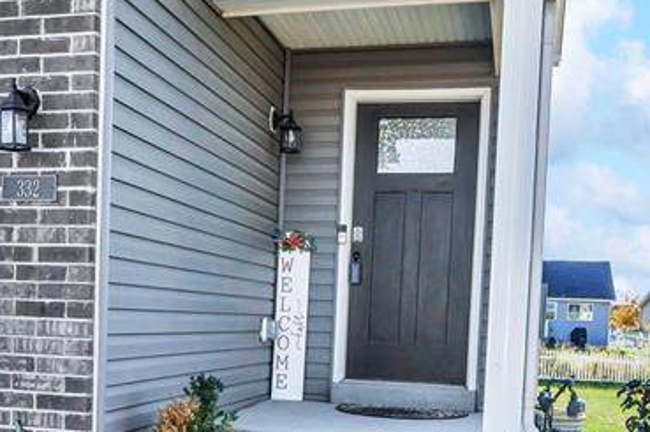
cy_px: 382
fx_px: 912
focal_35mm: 51
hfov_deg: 39.1
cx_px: 262
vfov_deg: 25.9
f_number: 7.1
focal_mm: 18.2
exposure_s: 1/320
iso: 320
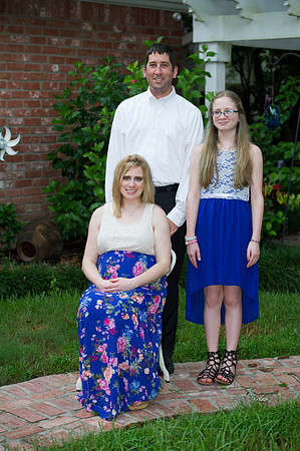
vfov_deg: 26.0
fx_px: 977
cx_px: 150
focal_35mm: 78
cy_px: 226
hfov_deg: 17.5
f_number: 3.5
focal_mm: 78
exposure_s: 1/320
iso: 640
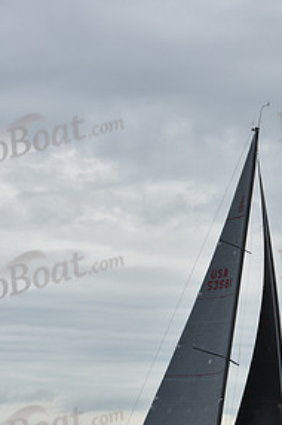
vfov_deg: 10.3
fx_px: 2344
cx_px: 201
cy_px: 339
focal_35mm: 199
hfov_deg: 6.9
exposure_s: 1/800
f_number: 9
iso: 250
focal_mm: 98
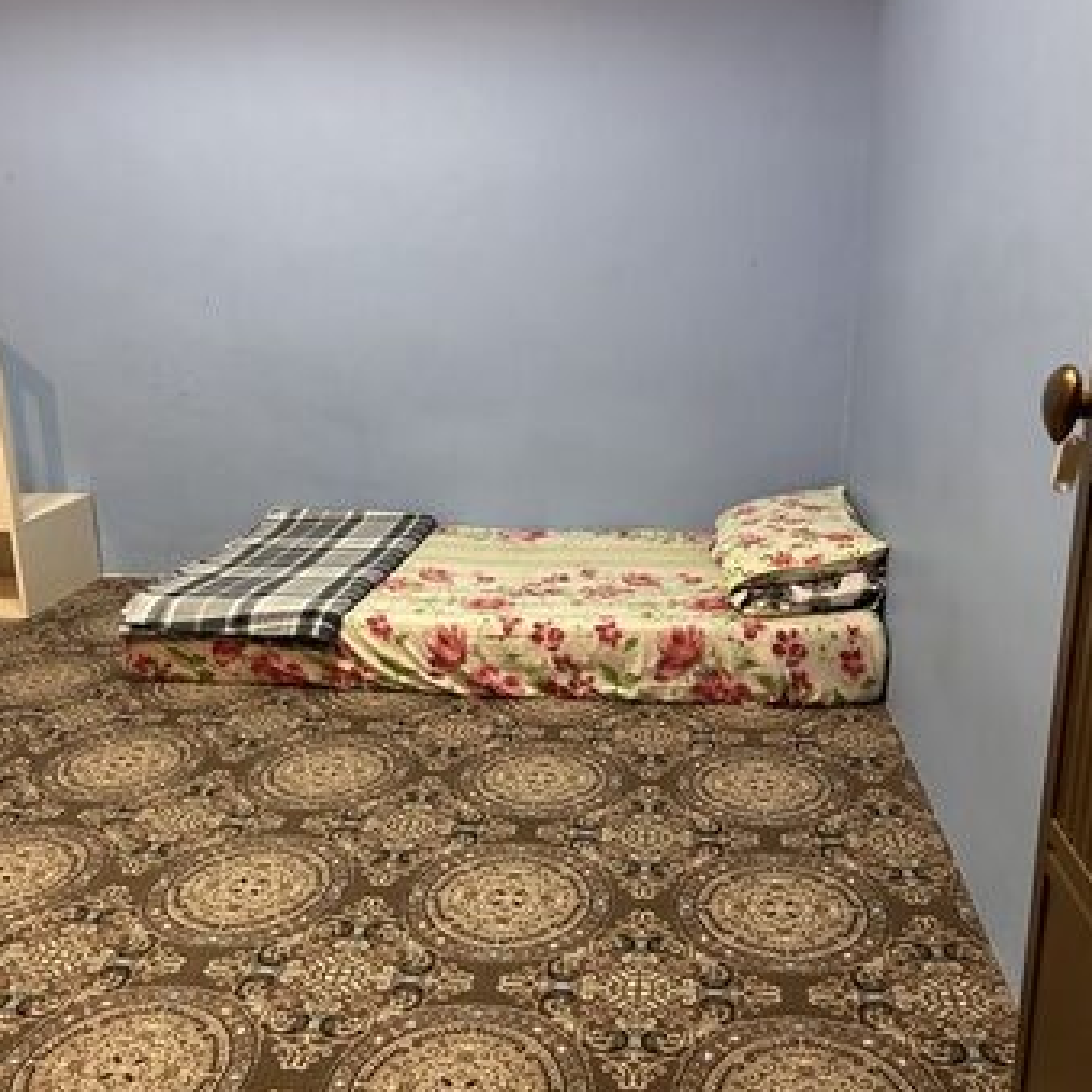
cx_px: 546
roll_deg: -0.1
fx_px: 1106
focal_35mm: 31
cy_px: 565
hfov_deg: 52.5
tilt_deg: -14.9
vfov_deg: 52.5
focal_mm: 5.7
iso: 400
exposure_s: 1/40
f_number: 1.5
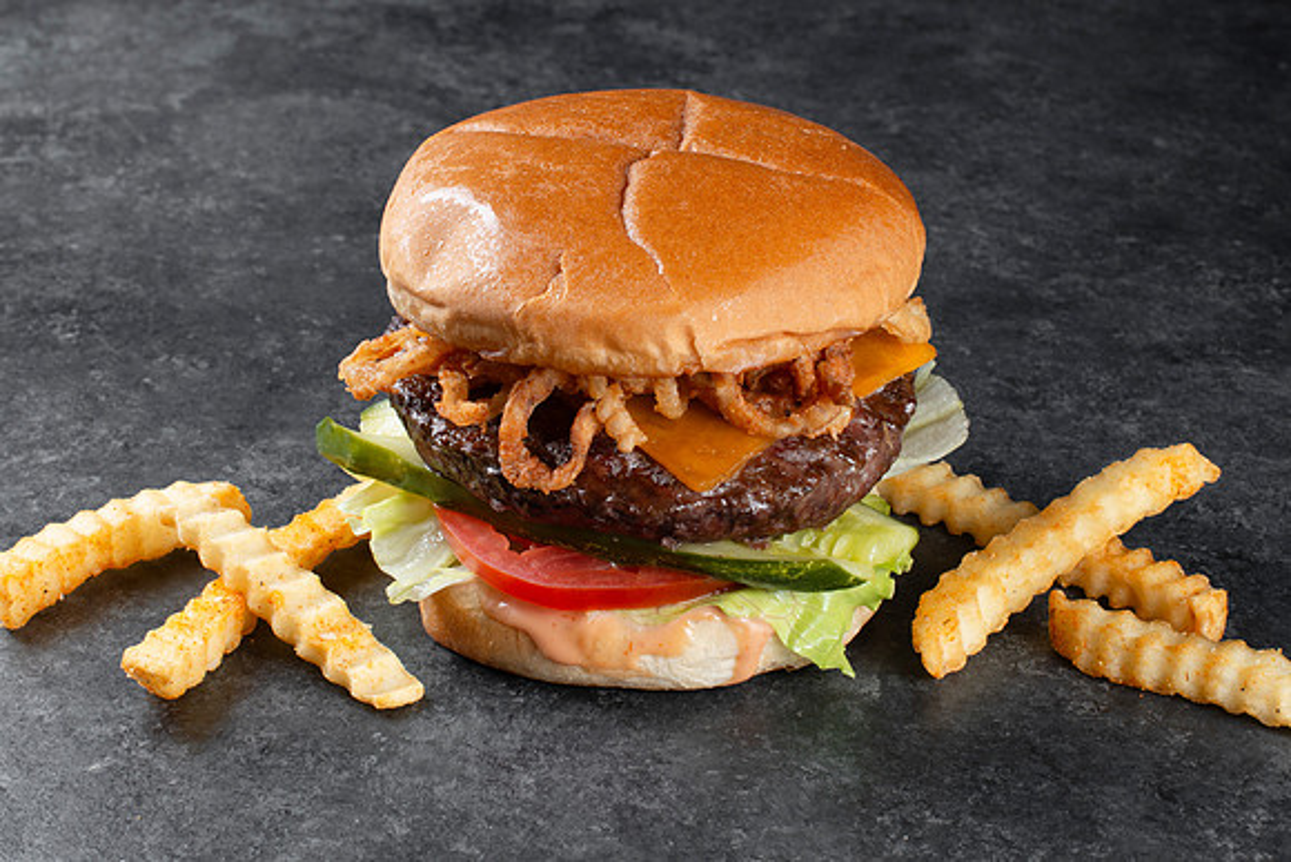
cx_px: 667
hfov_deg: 30.5
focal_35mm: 66
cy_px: 409
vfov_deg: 20.7
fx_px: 2364
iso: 250
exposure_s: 1/200
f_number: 13
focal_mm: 50
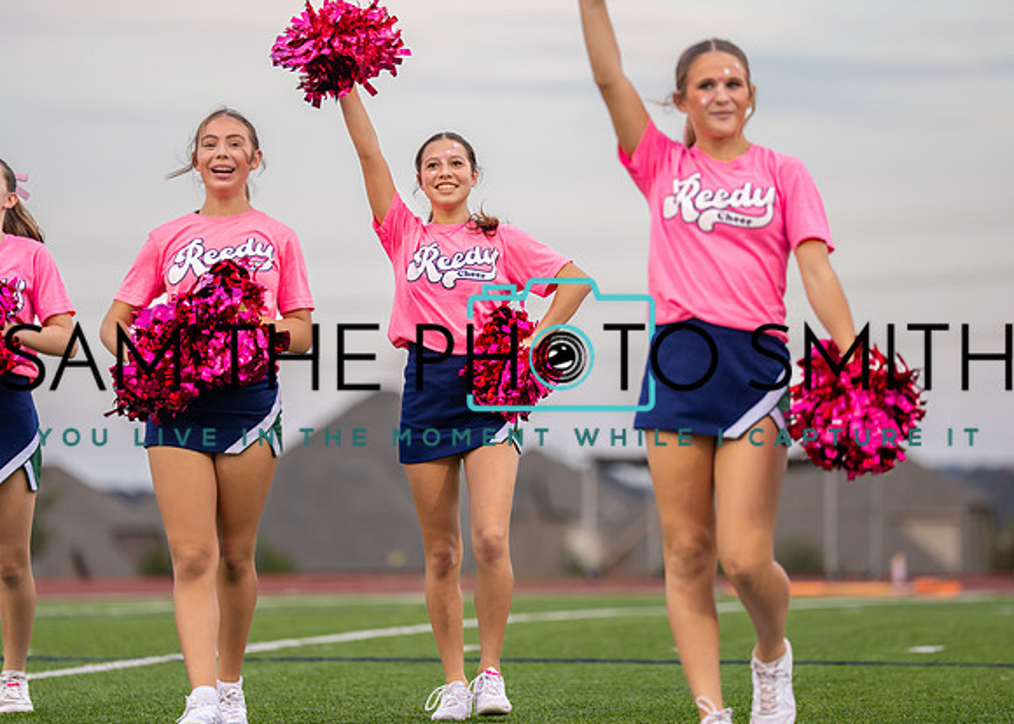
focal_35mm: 209
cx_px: 487
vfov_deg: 6.9
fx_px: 6011
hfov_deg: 9.6
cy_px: 337
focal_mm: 175
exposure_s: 1/2000
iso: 640
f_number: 2.8
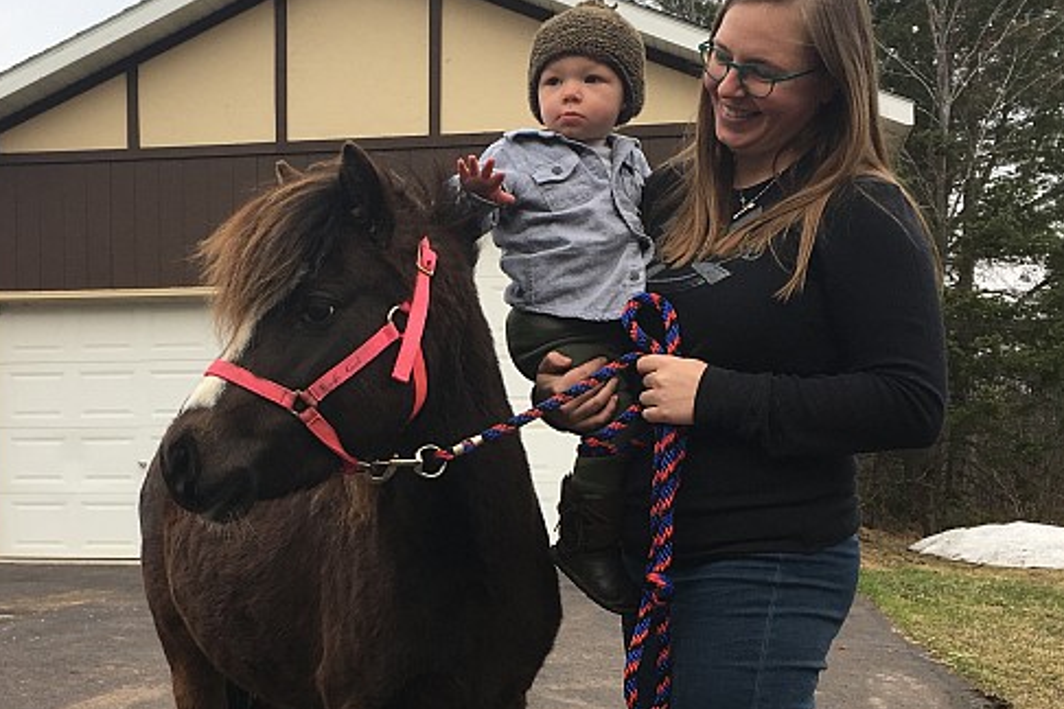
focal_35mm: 31
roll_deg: -0.4
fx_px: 916
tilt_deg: -1.7
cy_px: 348
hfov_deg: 60.3
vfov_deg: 42.3
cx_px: 523
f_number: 2.2
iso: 25
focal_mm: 4.15
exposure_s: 1/466
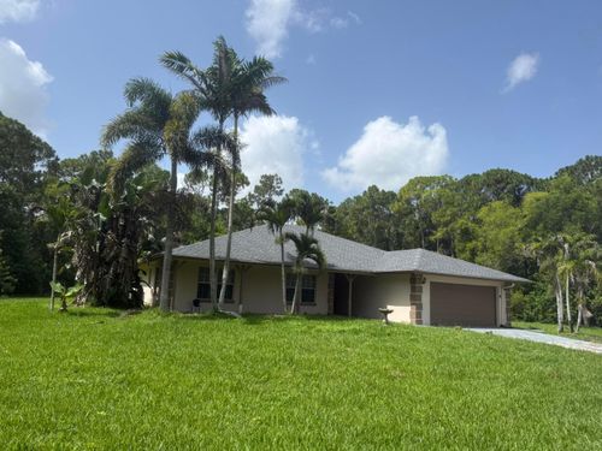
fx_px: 417
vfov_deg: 56.8
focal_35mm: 24
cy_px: 226
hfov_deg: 71.6
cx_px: 301
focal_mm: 6.76
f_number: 1.78
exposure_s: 1/4405
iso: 80
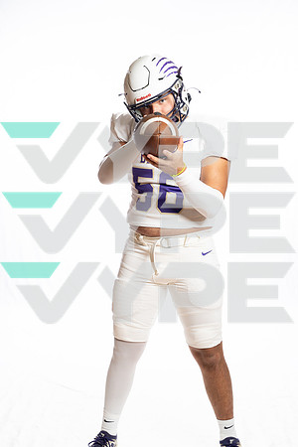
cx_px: 149
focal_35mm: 61
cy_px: 224
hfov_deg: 22.3
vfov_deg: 32.9
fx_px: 757
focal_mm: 61
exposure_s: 1/250
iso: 800
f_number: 8
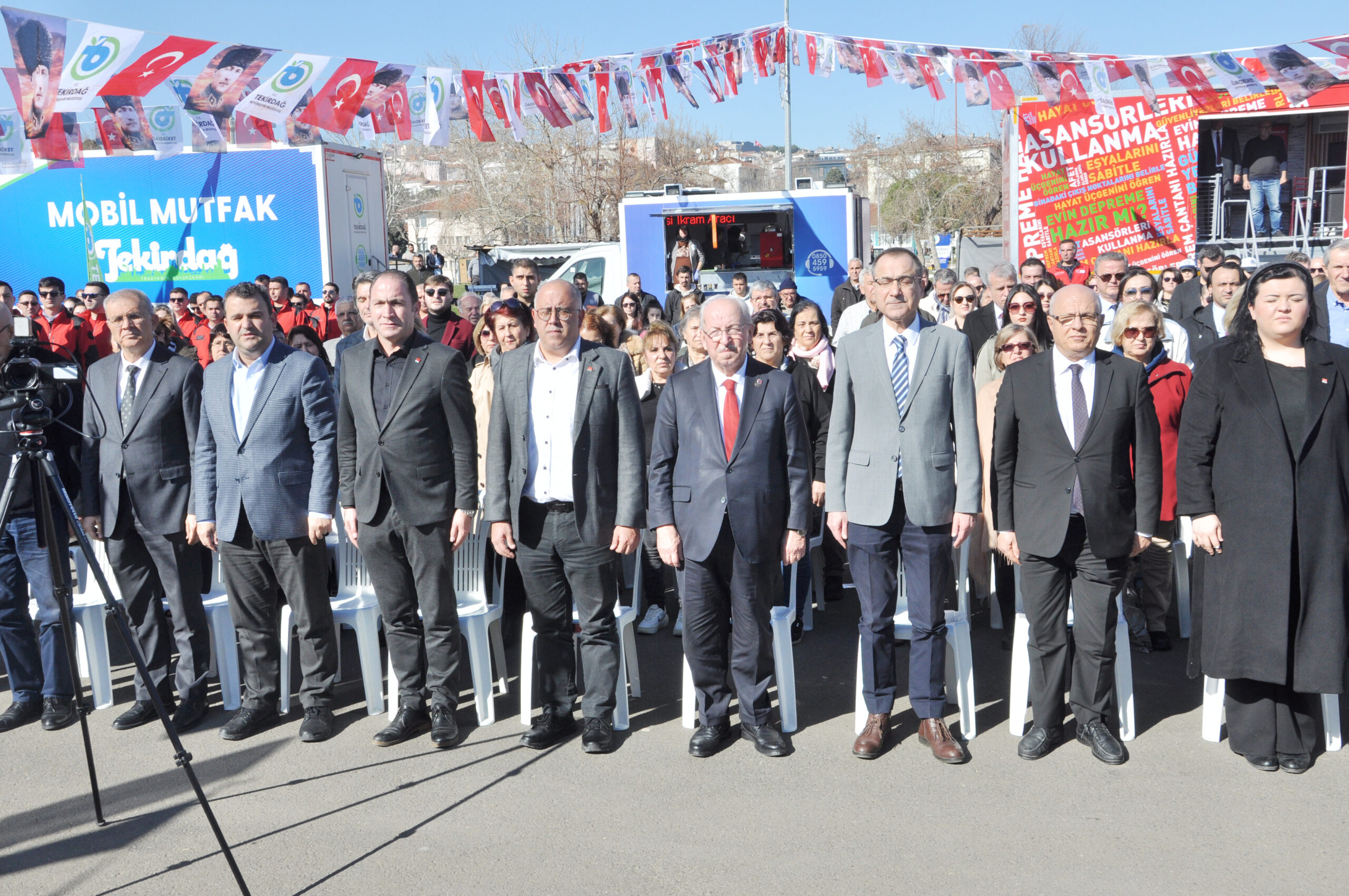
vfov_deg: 36.8
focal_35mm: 36
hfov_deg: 53.2
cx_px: 674
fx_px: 1347
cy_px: 448
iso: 250
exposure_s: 1/400
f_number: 10
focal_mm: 24
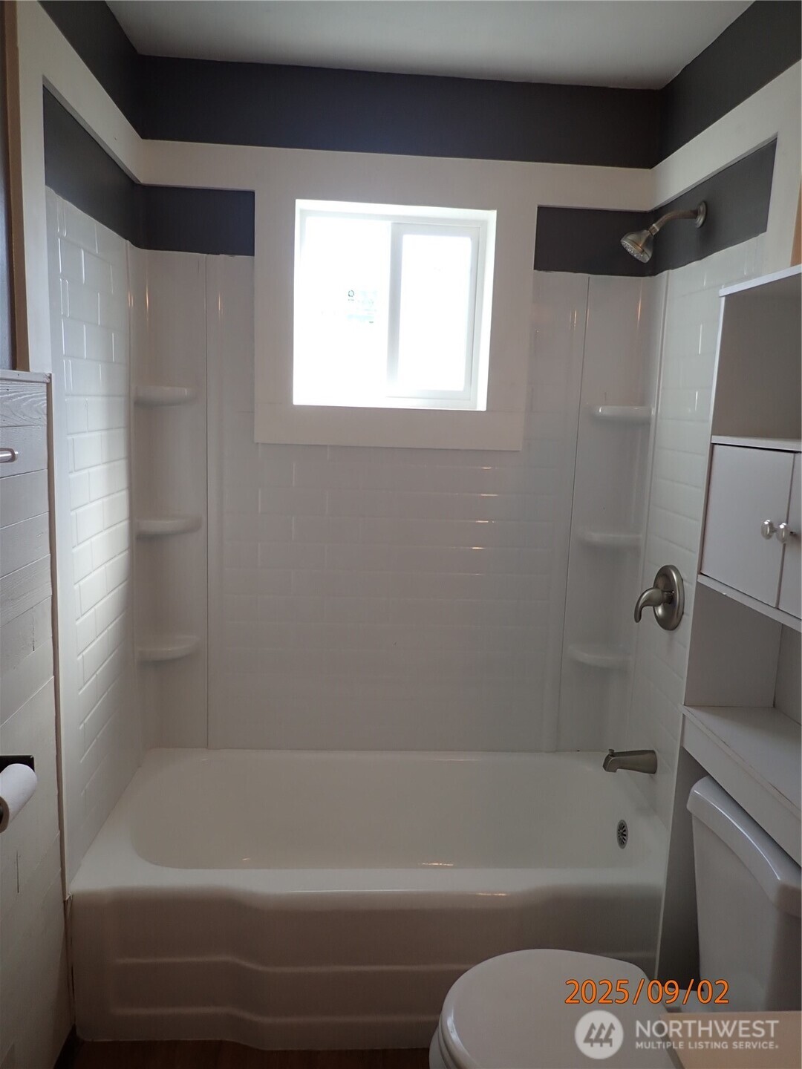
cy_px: 534
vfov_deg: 69.4
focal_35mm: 25
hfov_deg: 54.9
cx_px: 401
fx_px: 772
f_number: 2
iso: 125
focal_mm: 4.5
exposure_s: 1/125
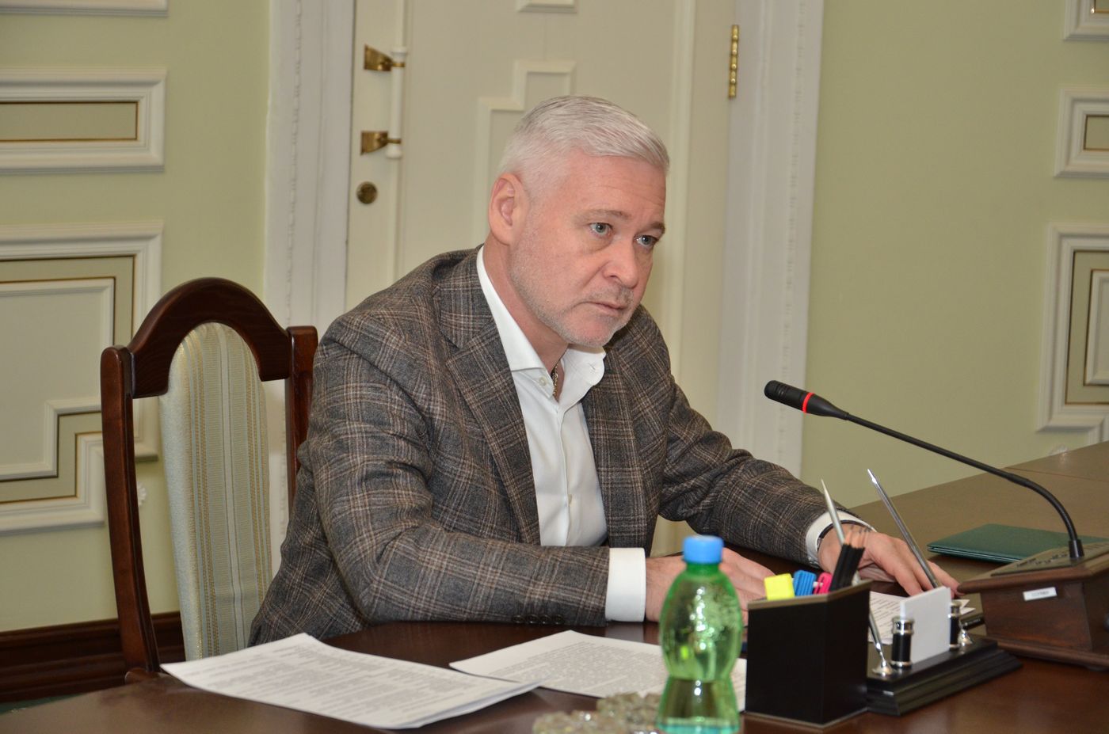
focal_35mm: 93
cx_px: 554
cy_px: 367
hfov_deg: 22.0
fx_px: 2859
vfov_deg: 14.6
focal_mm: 62
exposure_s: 1/250
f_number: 5.3
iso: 800
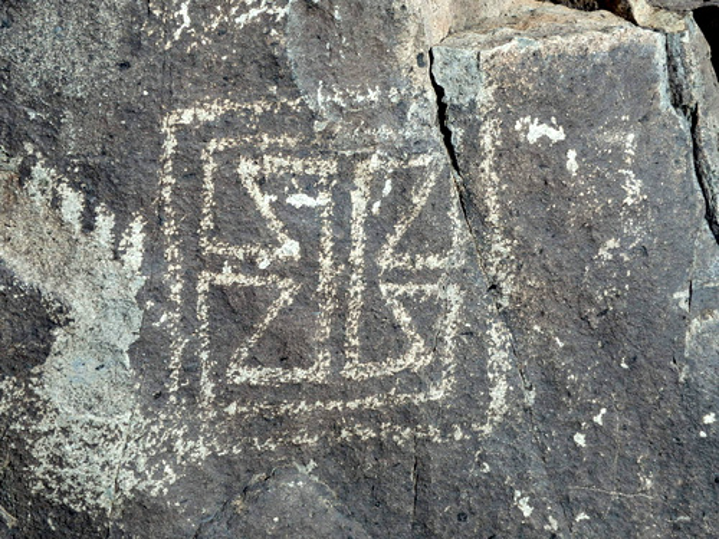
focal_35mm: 140
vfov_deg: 10.6
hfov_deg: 14.1
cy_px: 270
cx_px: 360
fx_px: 2908
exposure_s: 1/400
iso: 125
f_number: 5.9
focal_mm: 25
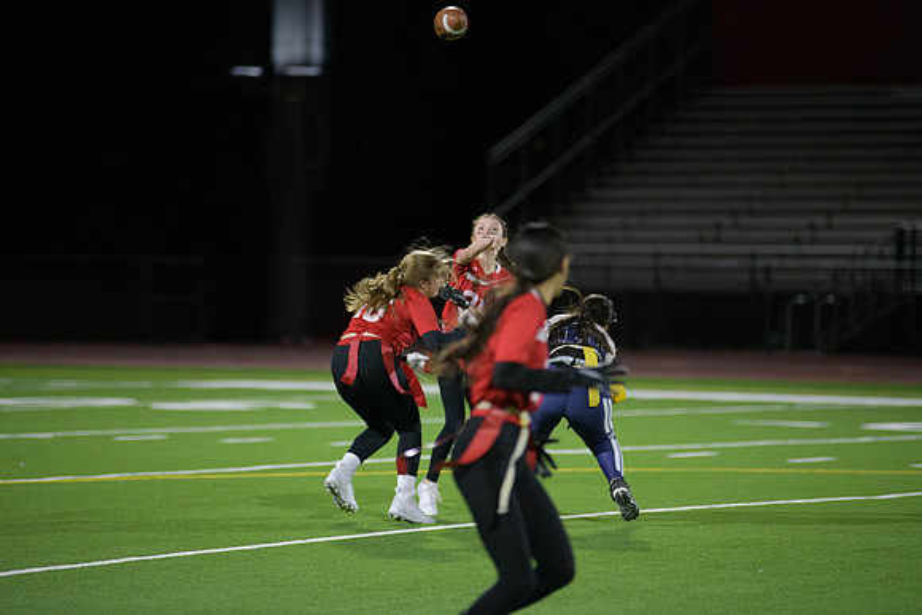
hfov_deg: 10.3
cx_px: 461
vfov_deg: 6.9
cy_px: 308
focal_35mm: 200
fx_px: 5123
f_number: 2.8
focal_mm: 200
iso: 3200
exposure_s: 1/640
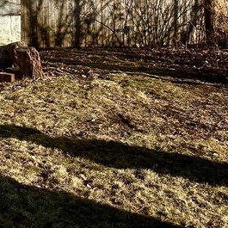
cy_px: -102
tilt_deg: +4.2
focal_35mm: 82
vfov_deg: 18.9
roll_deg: -1.1
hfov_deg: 16.9
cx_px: -201
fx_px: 611
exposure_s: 1/4016
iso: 80
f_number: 1.78
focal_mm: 6.86
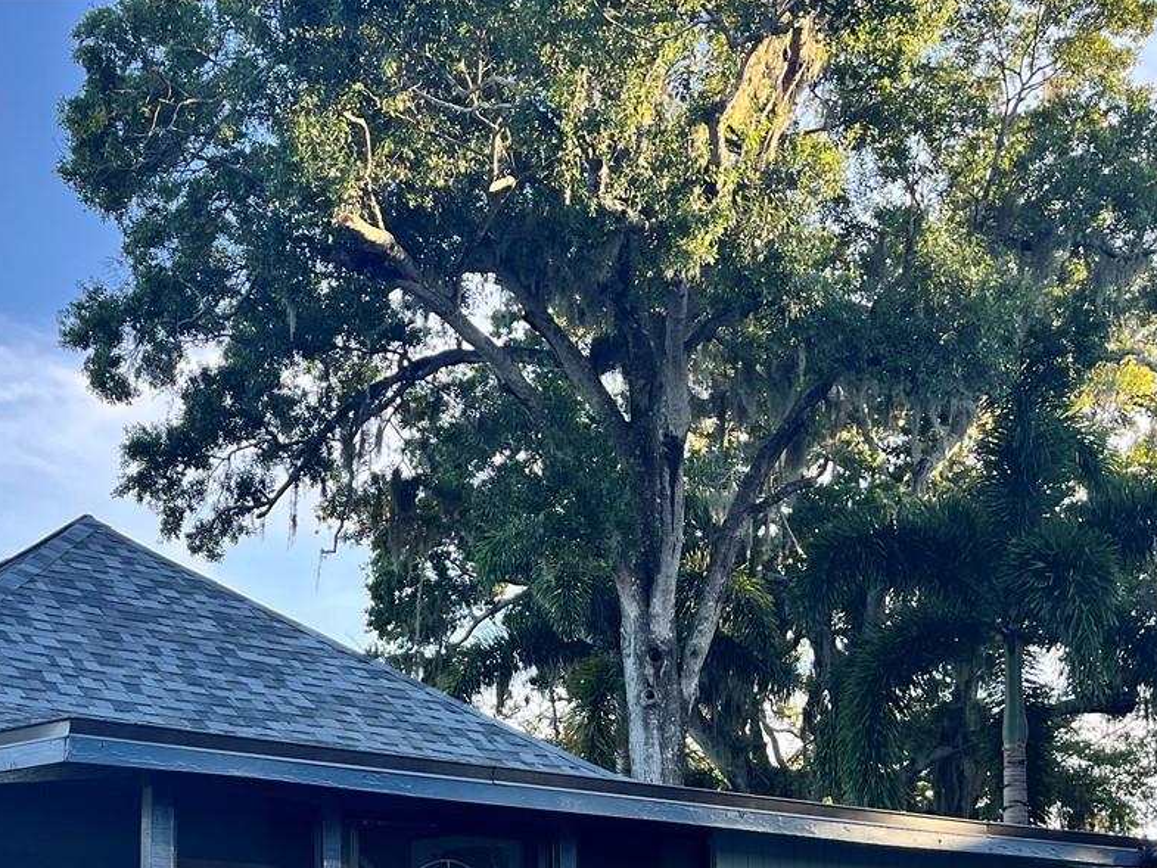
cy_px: 880
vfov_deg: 26.0
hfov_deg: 34.7
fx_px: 1772
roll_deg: -0.6
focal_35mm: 53
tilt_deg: +5.2
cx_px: 180
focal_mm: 5.1
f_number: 1.6
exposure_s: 1/583
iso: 50
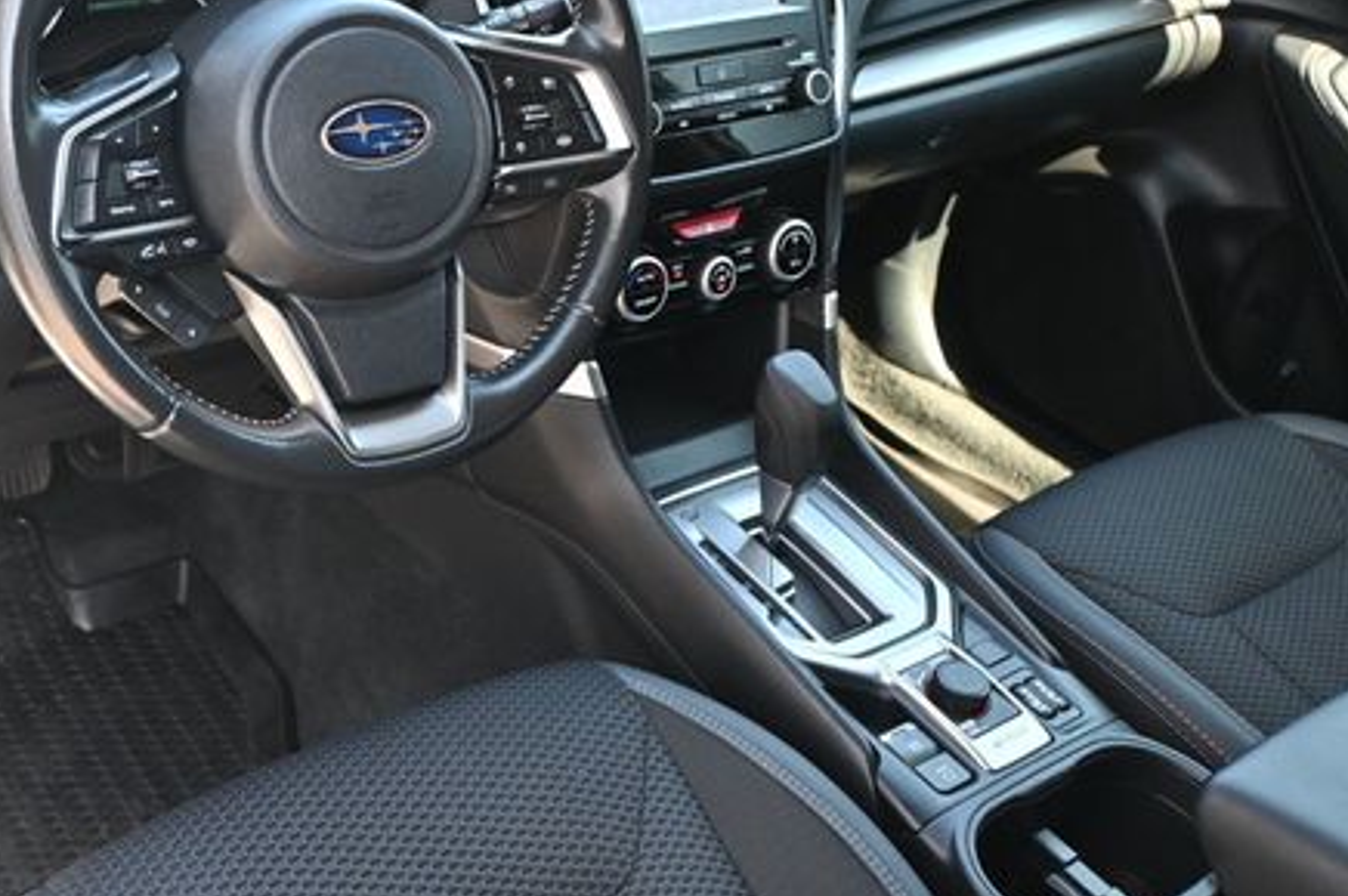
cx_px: 420
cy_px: 287
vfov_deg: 30.2
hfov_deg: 43.7
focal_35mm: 44
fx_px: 1646
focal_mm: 20
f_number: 3.8
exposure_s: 1/125
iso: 800
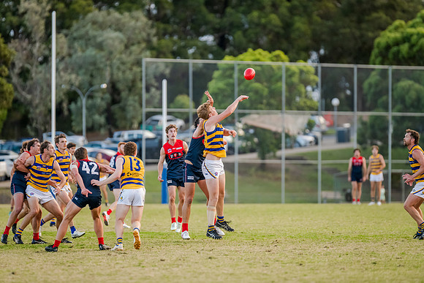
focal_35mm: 250
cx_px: 207
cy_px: 138
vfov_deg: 5.5
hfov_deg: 8.2
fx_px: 2945
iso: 2000
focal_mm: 240
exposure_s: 1/1600
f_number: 2.8
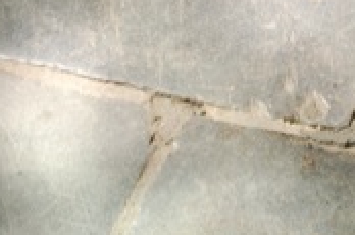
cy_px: 416
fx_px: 2714
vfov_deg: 4.9
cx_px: 498
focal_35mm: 276
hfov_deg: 7.4
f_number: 7.1
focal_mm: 50
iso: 800
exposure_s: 1/200
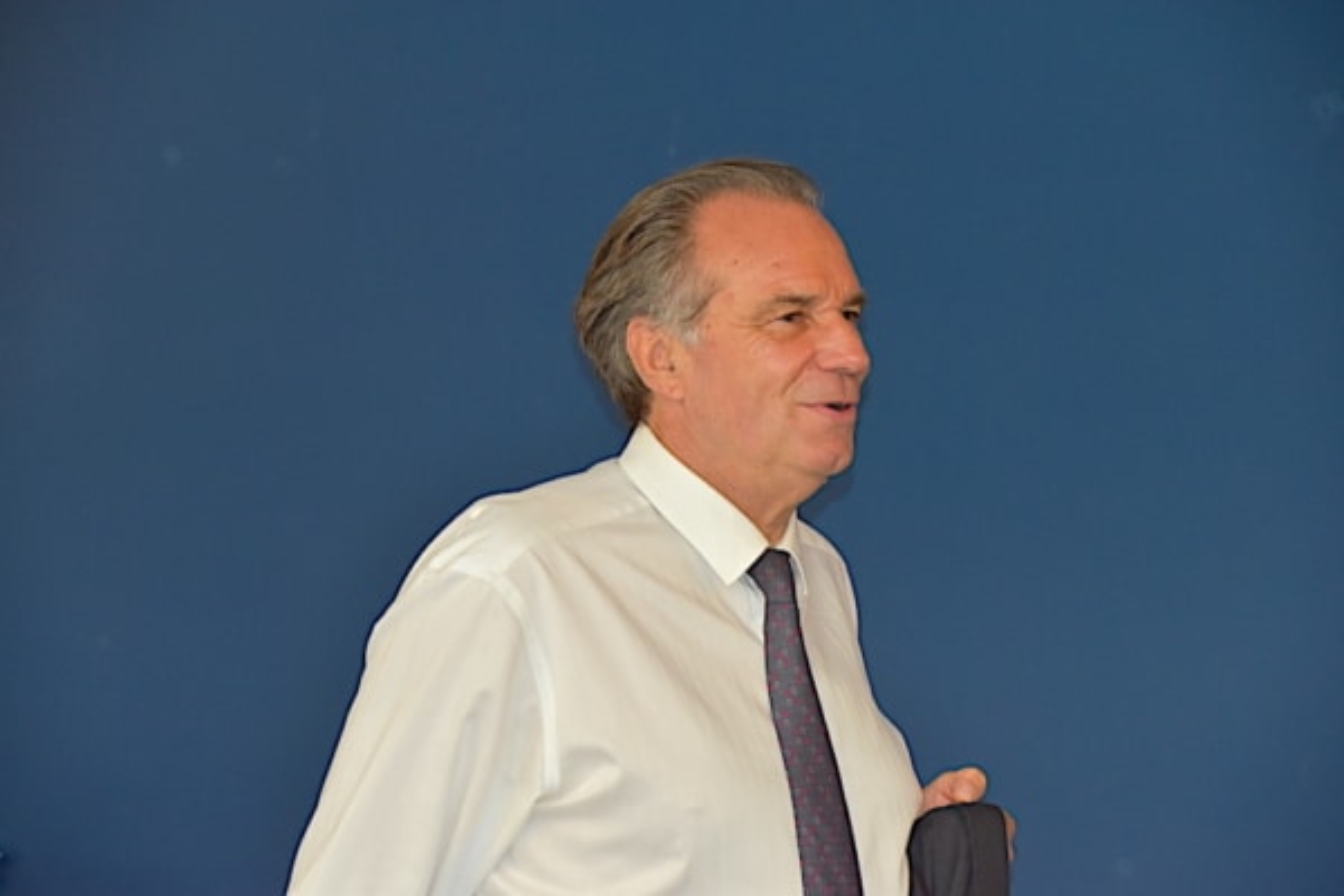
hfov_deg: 14.4
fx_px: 5320
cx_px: 672
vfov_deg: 9.6
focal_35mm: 142
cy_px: 448
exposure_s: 1/125
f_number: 5.3
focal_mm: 95
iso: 900
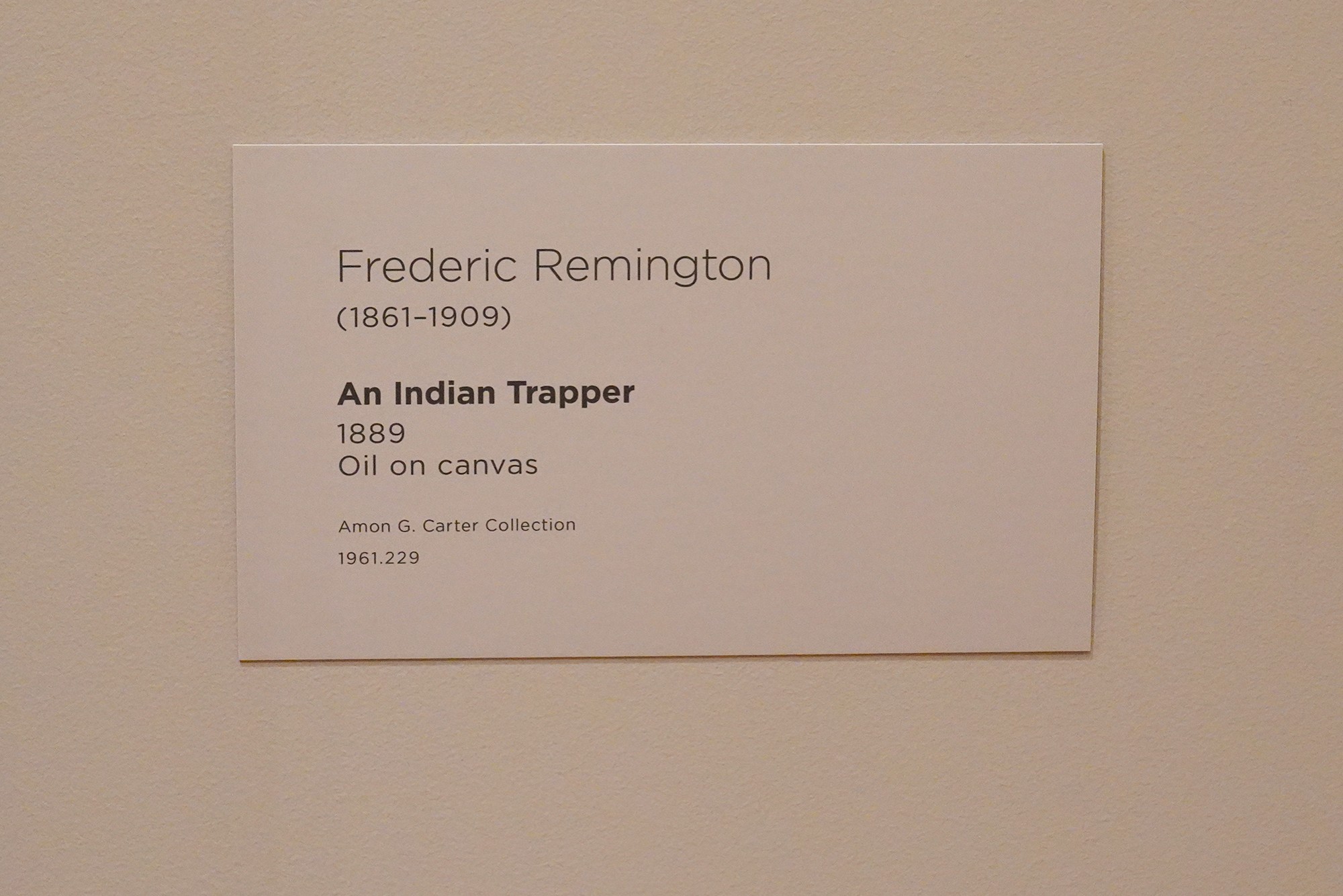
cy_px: 448
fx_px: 1716
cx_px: 672
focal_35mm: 46
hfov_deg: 42.7
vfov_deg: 29.3
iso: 8000
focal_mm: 46
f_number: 8
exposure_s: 1/100
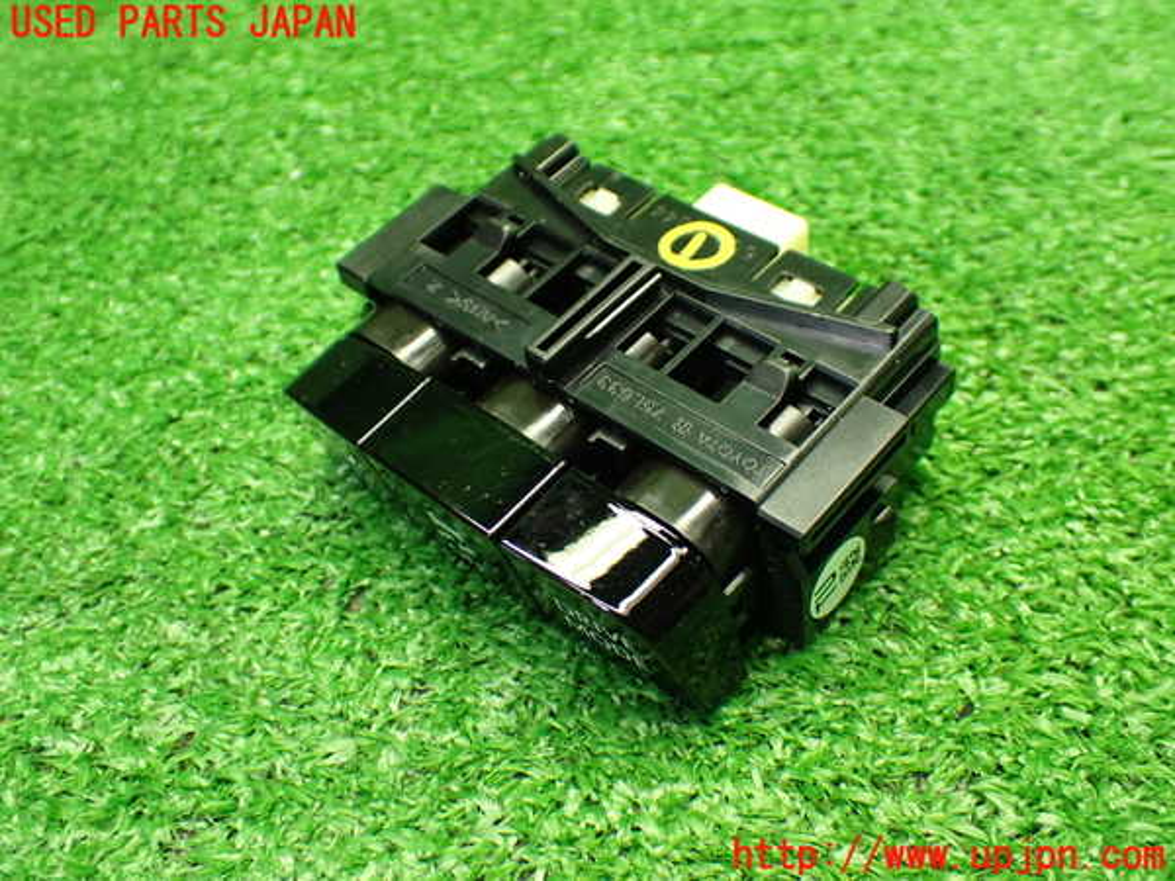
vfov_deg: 37.7
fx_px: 1290
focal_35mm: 38
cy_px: 440
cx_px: 588
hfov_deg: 49.0
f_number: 2.7
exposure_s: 1/60
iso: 800
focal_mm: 6.83
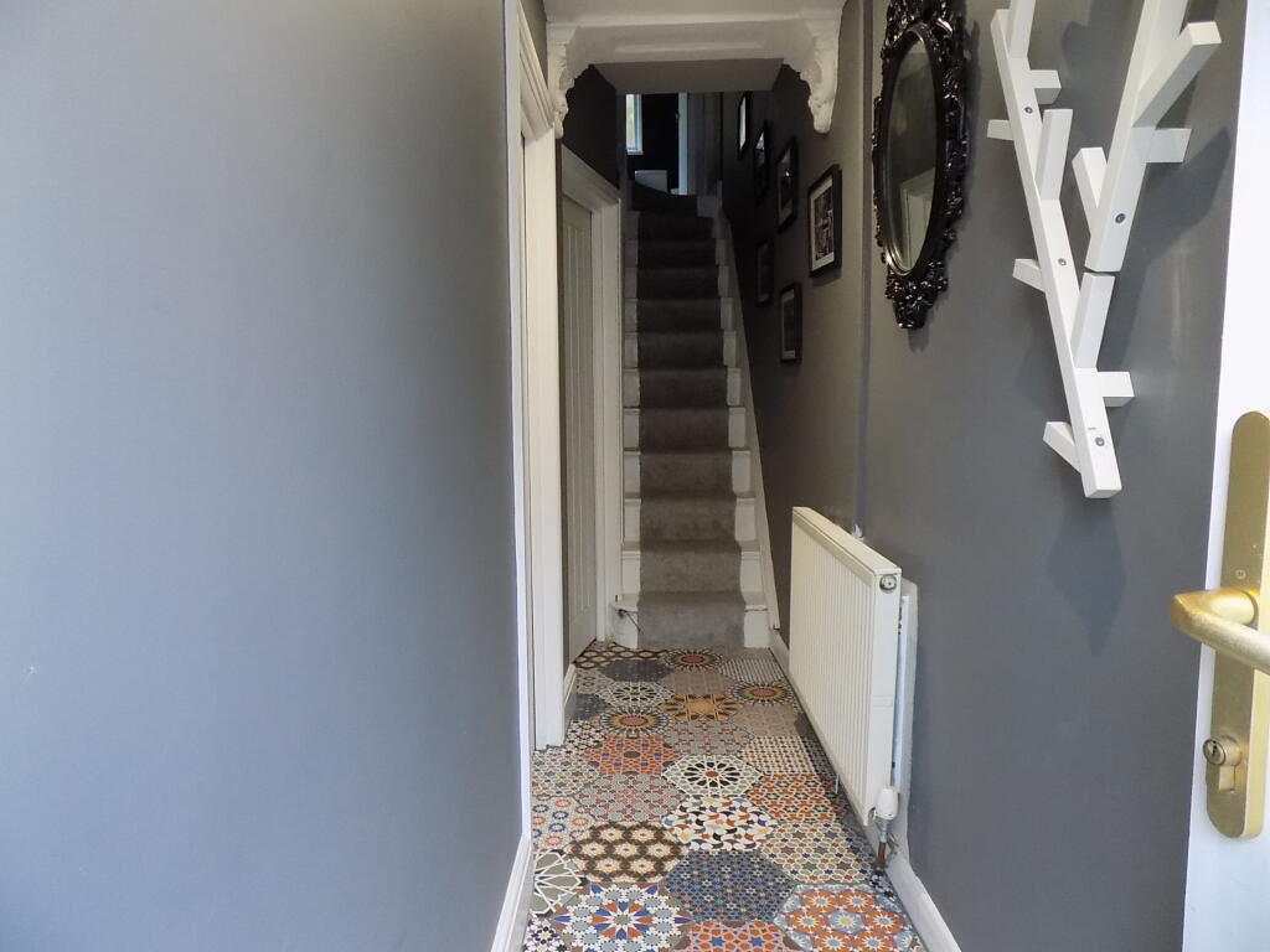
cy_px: 476
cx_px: 635
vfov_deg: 58.9
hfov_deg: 73.9
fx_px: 844
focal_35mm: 23
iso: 360
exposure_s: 1/30
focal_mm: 4
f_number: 3.1
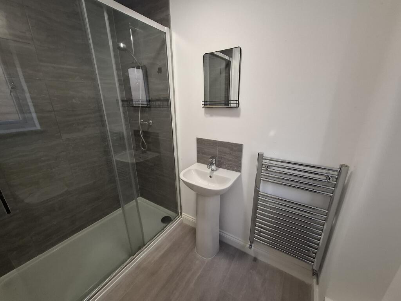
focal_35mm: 13
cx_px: 200
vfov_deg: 89.9
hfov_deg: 106.2
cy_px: 150
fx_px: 151
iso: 200
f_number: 2.2
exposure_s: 1/33
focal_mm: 1.74
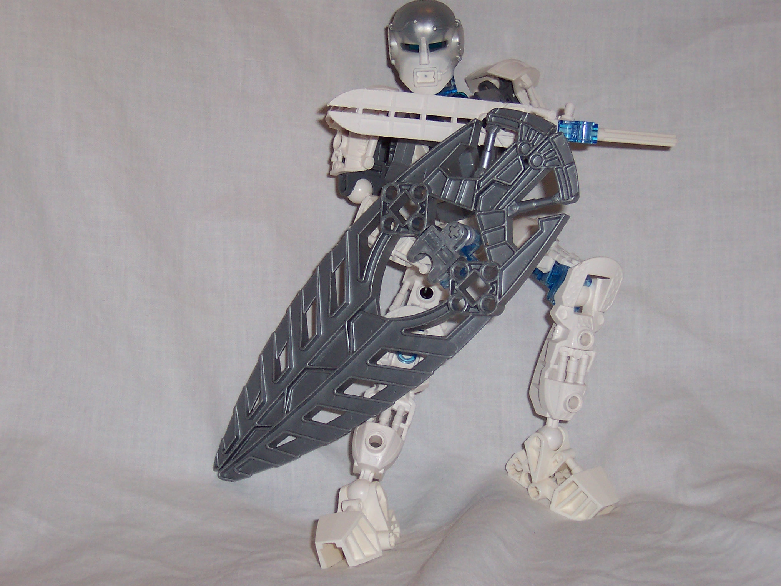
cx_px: 390
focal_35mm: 83
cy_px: 293
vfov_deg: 17.8
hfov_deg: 23.6
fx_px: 1873
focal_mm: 12.8
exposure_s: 1/90
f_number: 4
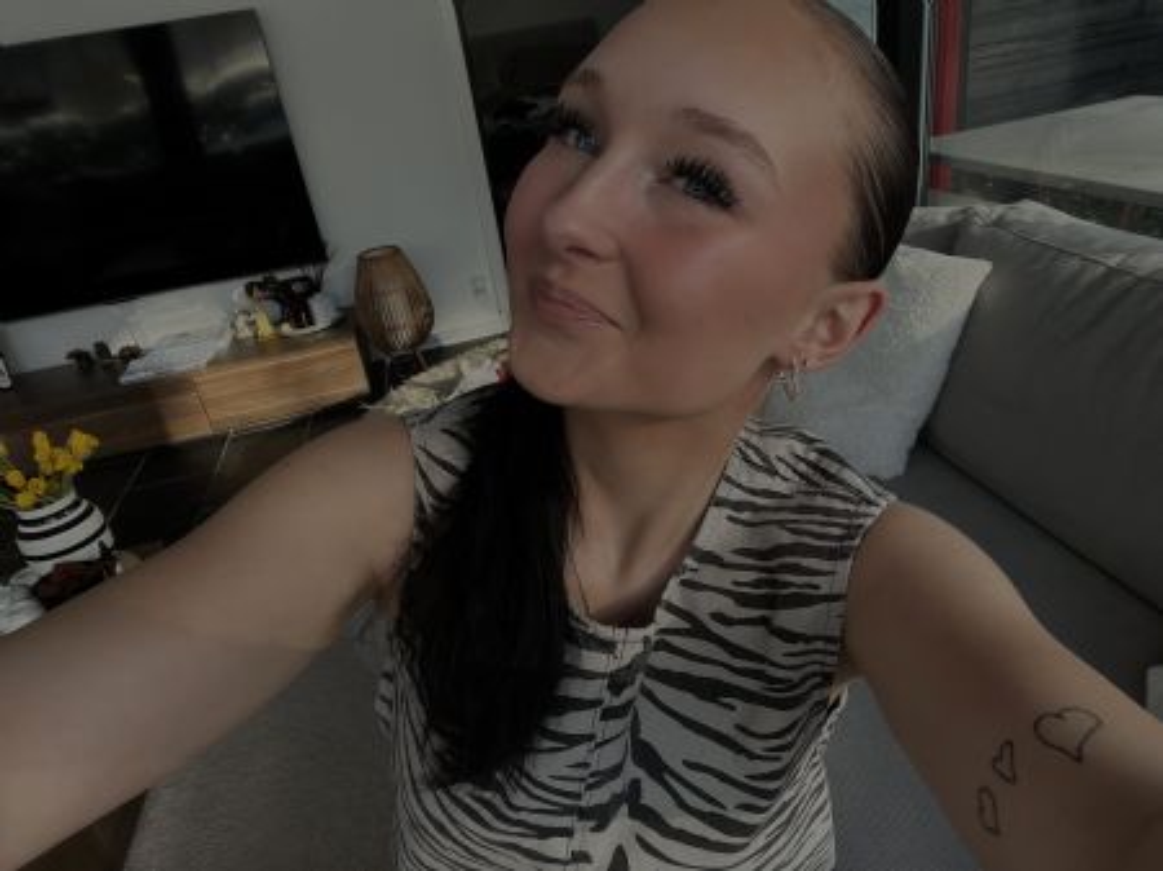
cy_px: 436
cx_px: 582
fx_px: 772
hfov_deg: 74.0
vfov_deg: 58.8
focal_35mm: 23
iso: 40
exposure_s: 1/121
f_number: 2.2
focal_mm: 2.71
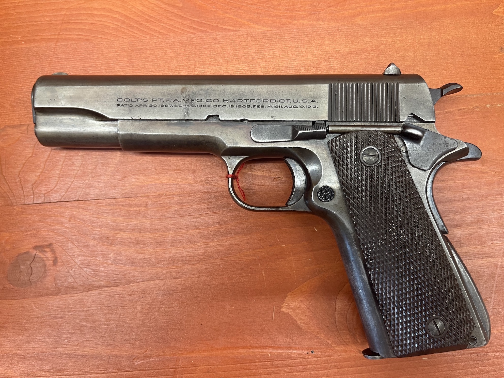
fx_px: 379
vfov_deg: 53.1
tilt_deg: -84.9
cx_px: 252
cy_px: 189
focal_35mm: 26
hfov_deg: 67.3
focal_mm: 5.1
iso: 64
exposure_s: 1/50
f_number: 1.6
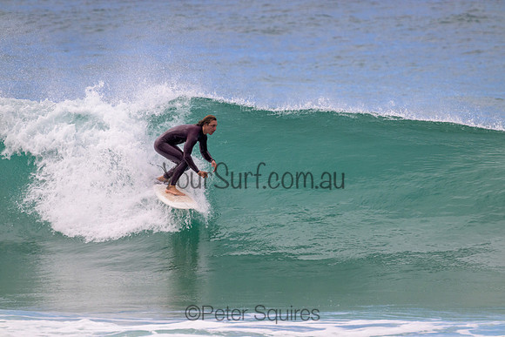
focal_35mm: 800
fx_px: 11224
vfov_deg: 1.7
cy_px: 168
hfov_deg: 2.6
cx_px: 252
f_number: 11
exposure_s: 1/2000
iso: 1100
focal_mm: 800
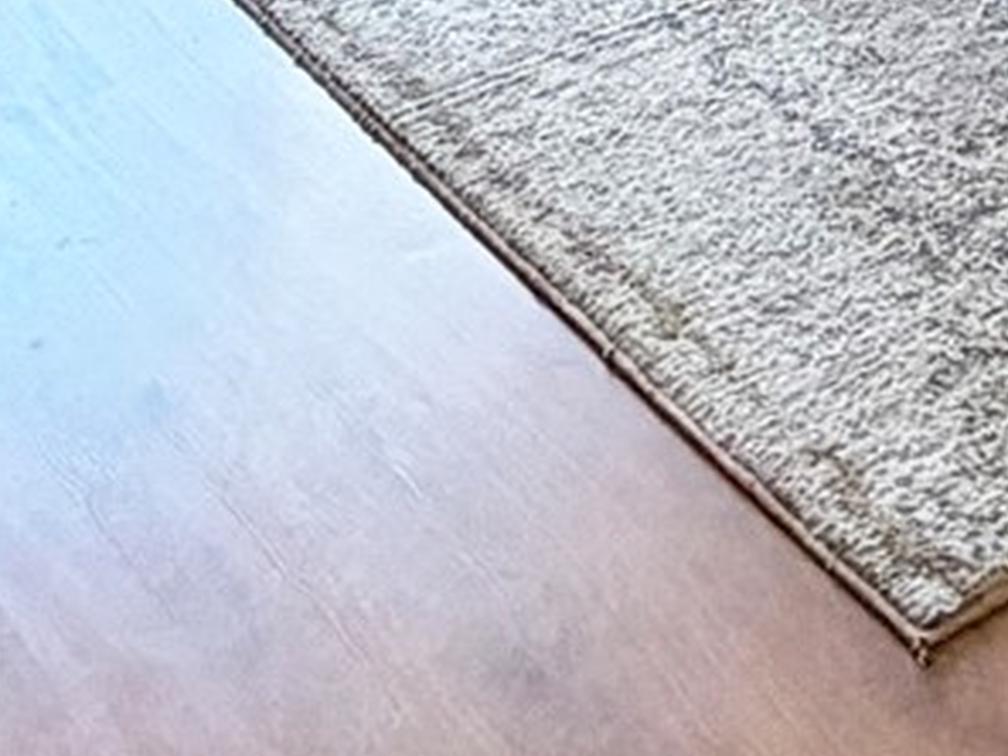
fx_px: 2825
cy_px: -1369
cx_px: 1045
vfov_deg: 11.1
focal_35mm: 97
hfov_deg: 19.6
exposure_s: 1/60
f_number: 2.2
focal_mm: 2.22
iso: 400
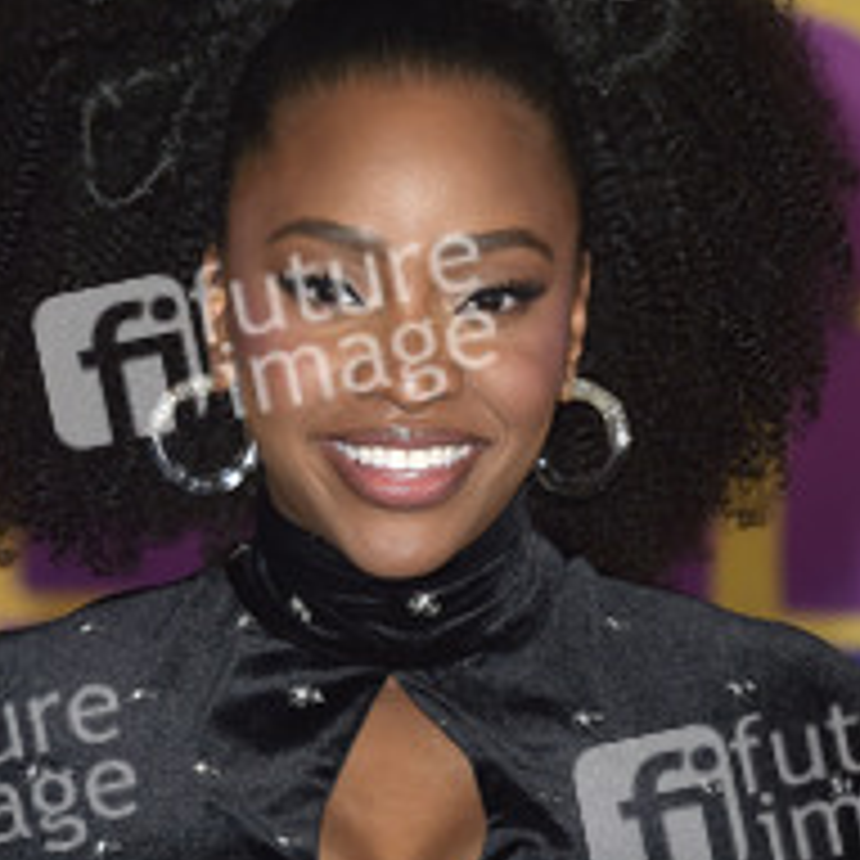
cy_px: 567
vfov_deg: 5.8
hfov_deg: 5.8
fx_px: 8517
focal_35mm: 303
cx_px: 398
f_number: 6.3
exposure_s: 1/250
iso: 320
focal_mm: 170
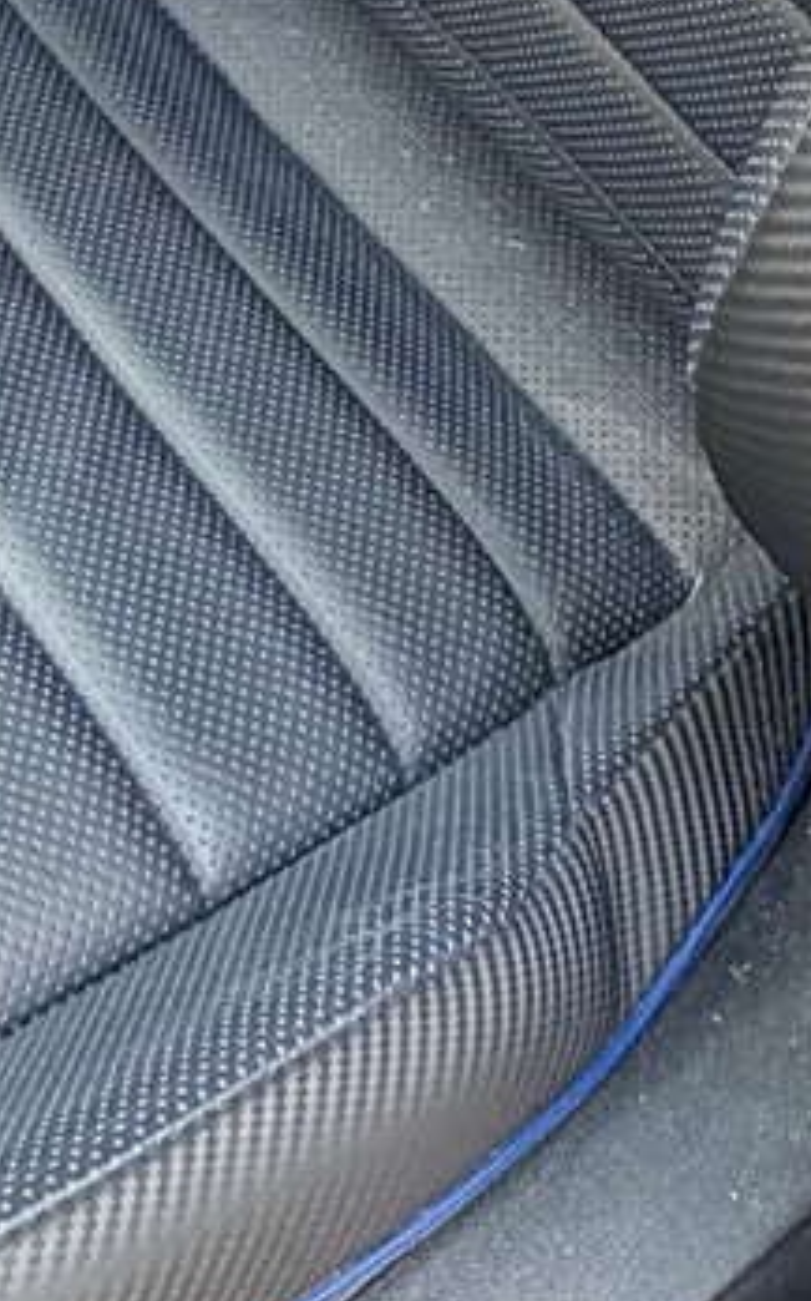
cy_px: -894
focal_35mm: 86
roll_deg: +4.0
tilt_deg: -34.5
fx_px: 3046
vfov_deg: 19.4
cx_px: 26
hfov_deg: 14.9
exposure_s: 1/121
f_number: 2.2
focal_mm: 2.22
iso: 200
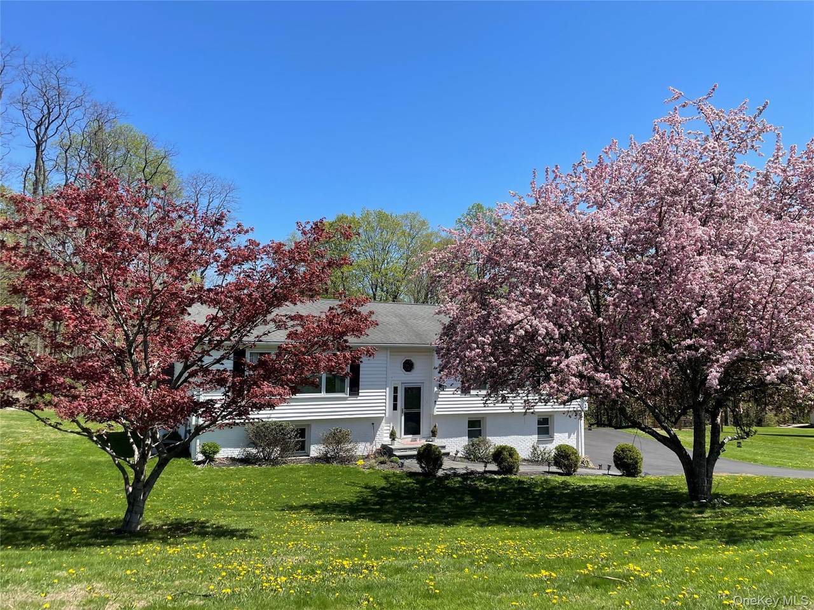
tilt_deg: +4.3
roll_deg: -1.0
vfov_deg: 53.1
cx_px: 407
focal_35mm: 26
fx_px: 611
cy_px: 305
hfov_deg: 67.3
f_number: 1.6
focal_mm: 4.2
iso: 32
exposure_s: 1/2212
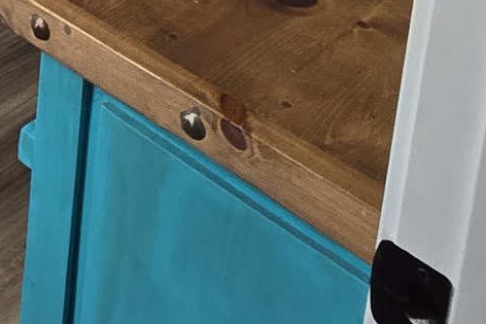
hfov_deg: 28.3
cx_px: -20
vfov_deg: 14.7
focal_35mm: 66
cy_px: -415
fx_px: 891
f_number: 2.2
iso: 200
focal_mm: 2.2
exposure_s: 1/60
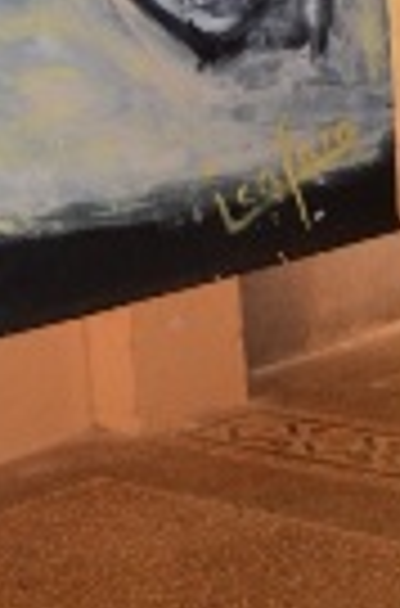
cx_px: -70
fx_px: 2099
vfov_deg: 14.7
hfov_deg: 10.7
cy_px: -437
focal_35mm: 125
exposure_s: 1/60
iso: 1600
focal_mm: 22
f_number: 3.8
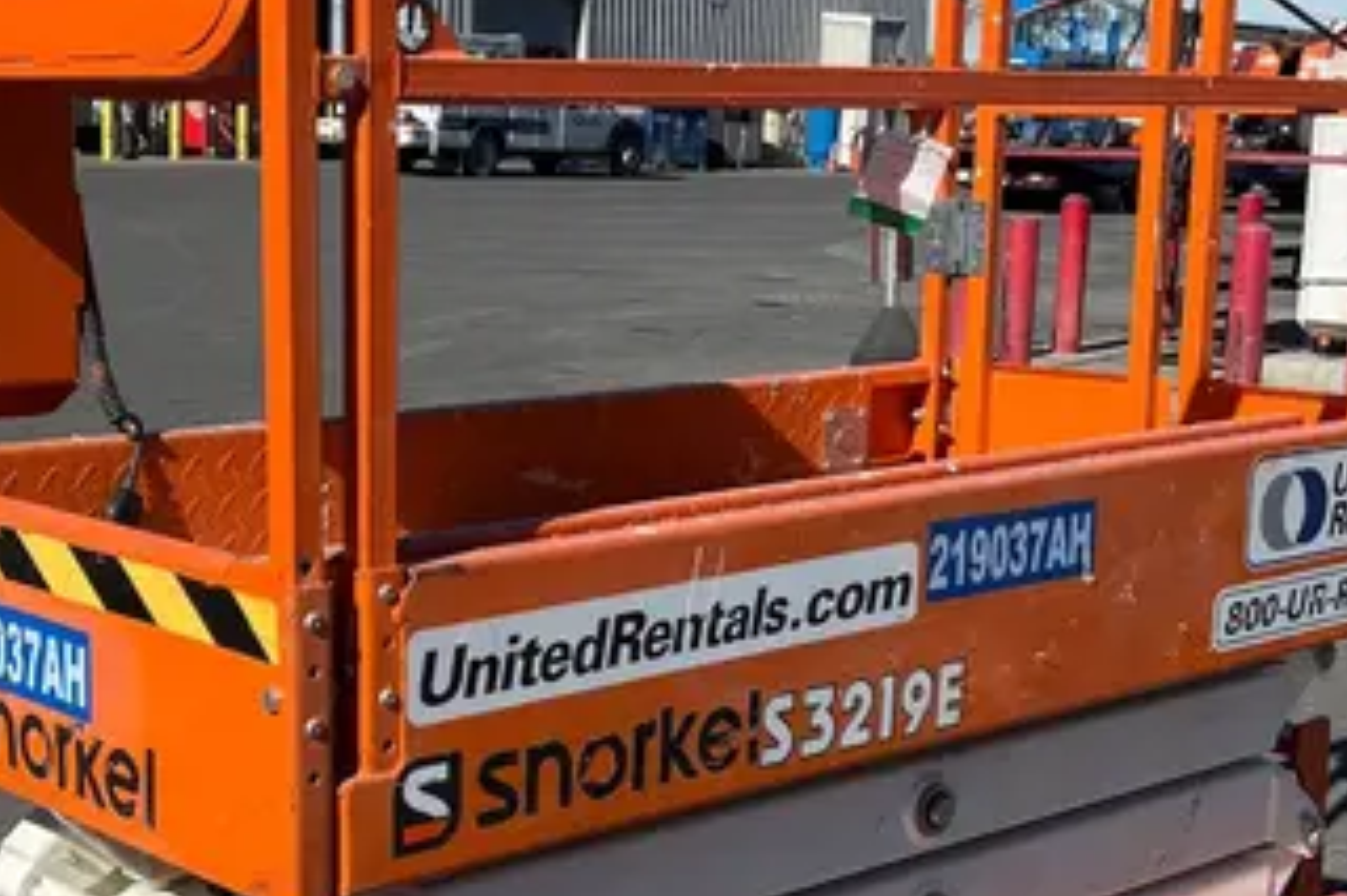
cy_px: 574
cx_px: 568
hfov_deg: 32.3
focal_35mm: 62
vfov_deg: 21.8
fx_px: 2319
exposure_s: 1/4484
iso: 50
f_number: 1.6
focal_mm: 5.1
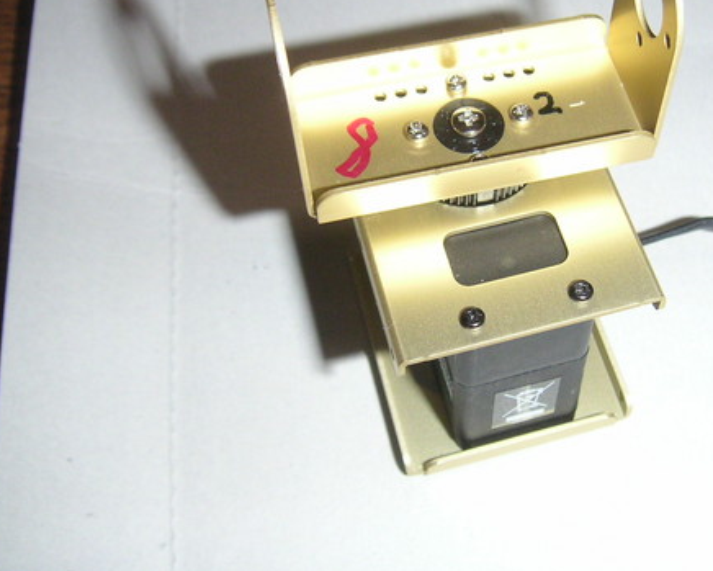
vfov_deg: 29.6
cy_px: 241
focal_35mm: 51
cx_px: 466
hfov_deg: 36.3
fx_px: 1076
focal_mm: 6
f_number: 6.7
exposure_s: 1/45
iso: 160
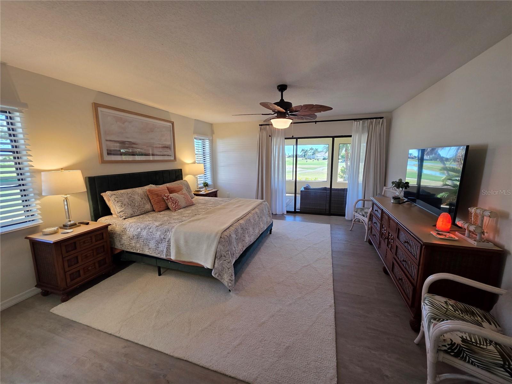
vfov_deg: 89.9
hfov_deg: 106.2
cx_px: 256
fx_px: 192
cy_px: 192
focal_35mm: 13
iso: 125
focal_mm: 2.2
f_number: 1.9
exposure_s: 1/120
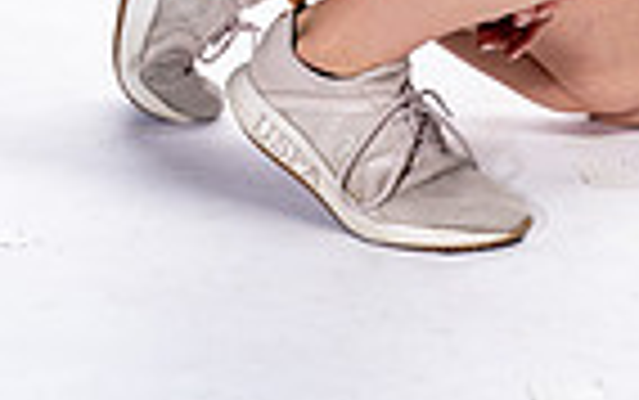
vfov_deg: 6.9
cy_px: -530
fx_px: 3155
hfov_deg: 11.6
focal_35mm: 181
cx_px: 378
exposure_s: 1/250
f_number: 5
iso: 400
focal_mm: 56
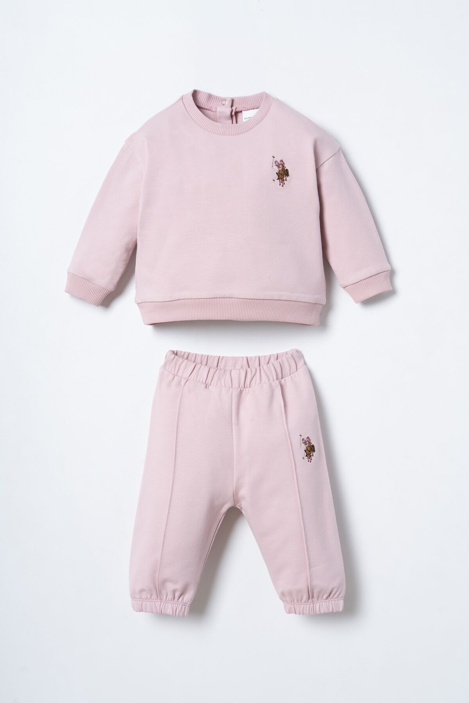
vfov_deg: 39.6
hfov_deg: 27.0
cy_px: 352
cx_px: 234
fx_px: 977
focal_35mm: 50
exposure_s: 1/125
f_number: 9
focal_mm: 50
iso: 400
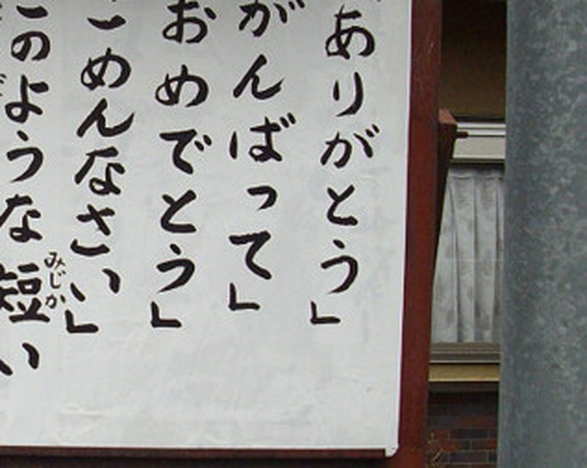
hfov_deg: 19.3
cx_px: 15
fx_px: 1684
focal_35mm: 97
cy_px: 235
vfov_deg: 15.8
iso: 134
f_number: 2.8
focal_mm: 6.2
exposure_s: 1/125
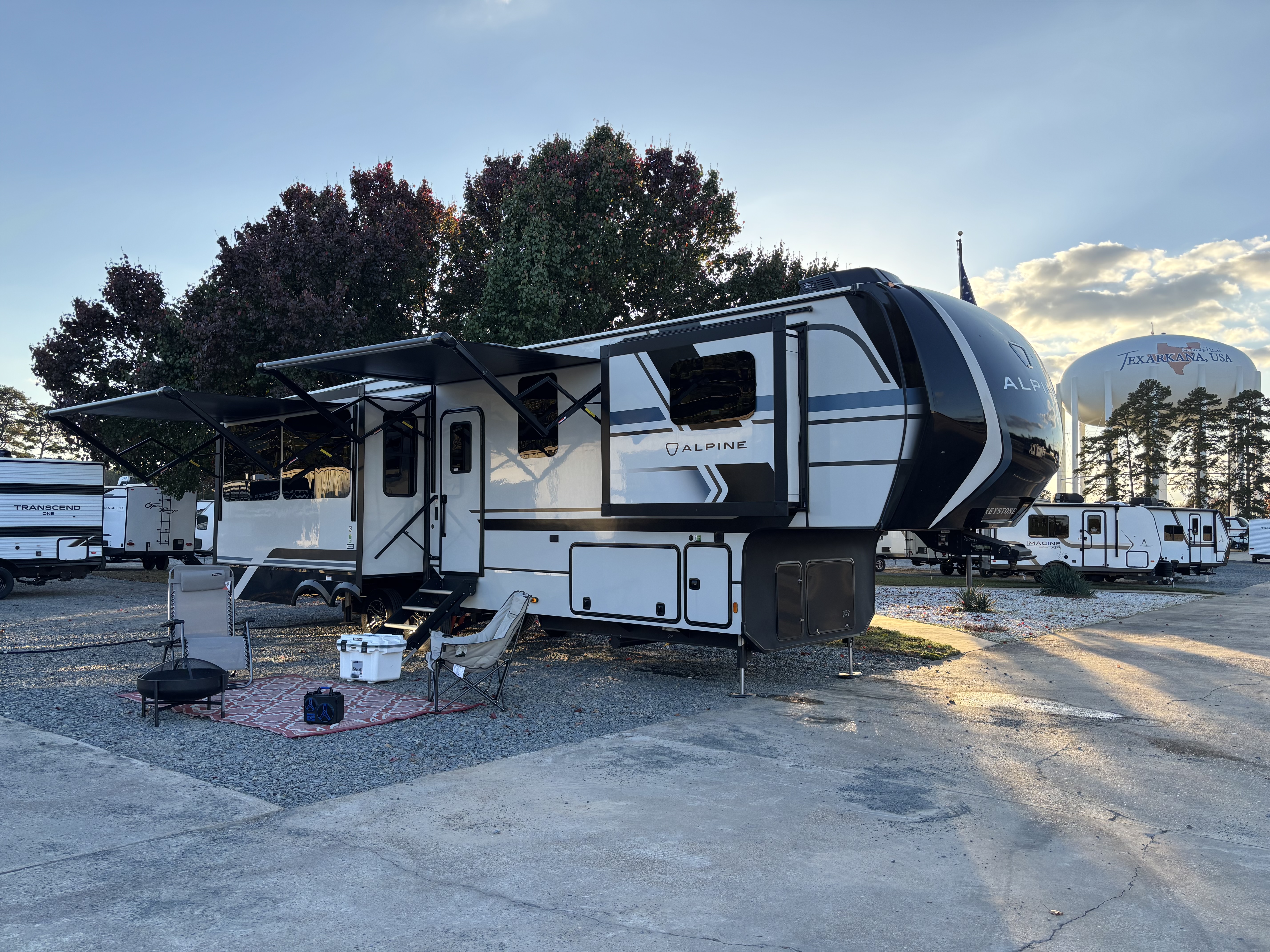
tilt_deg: +3.1
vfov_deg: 53.1
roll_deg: -1.0
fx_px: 954
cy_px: 476
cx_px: 635
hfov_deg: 67.3
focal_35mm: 26
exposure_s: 1/961
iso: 50
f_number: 1.6
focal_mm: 5.96
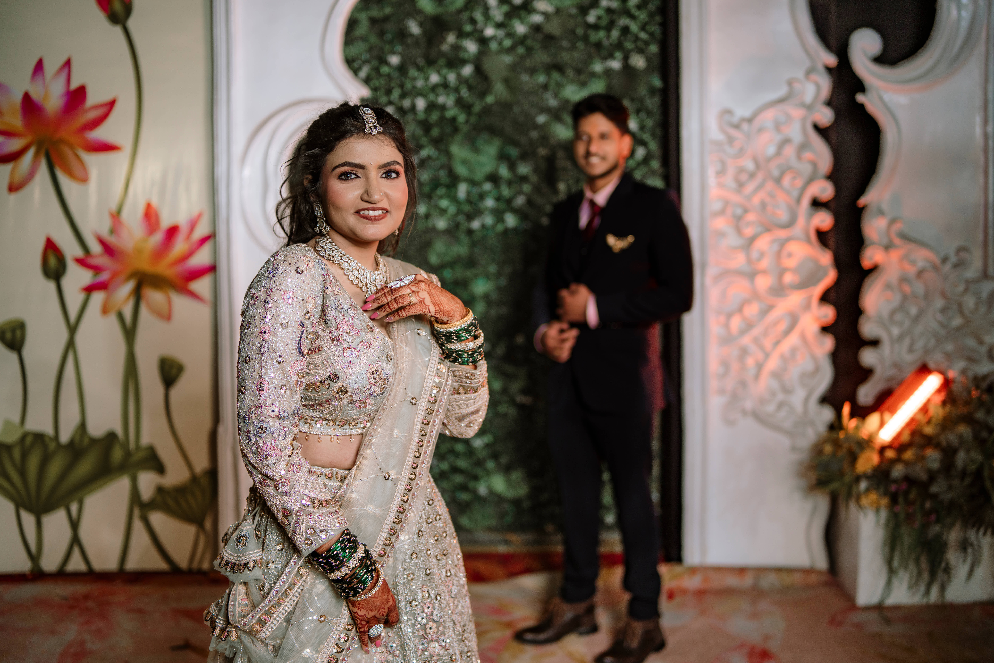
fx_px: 966
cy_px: 332
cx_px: 497
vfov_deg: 37.9
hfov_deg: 54.4
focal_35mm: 35
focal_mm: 35
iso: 200
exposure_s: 1/200
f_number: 1.4
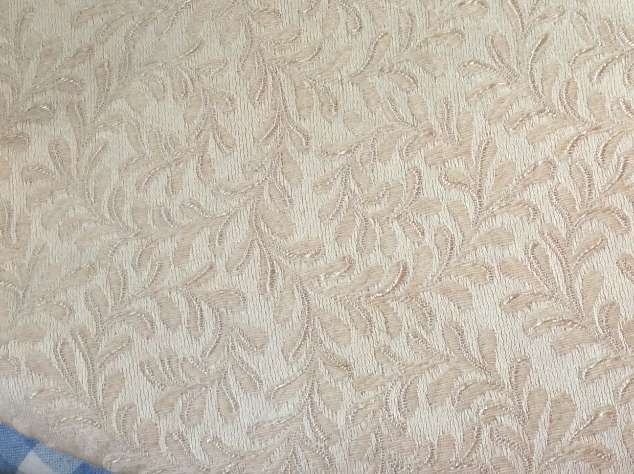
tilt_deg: -61.4
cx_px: 490
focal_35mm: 64
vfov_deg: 22.8
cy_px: 176
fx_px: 1170
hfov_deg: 29.7
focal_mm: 3.3
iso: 32
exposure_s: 1/100
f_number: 2.4
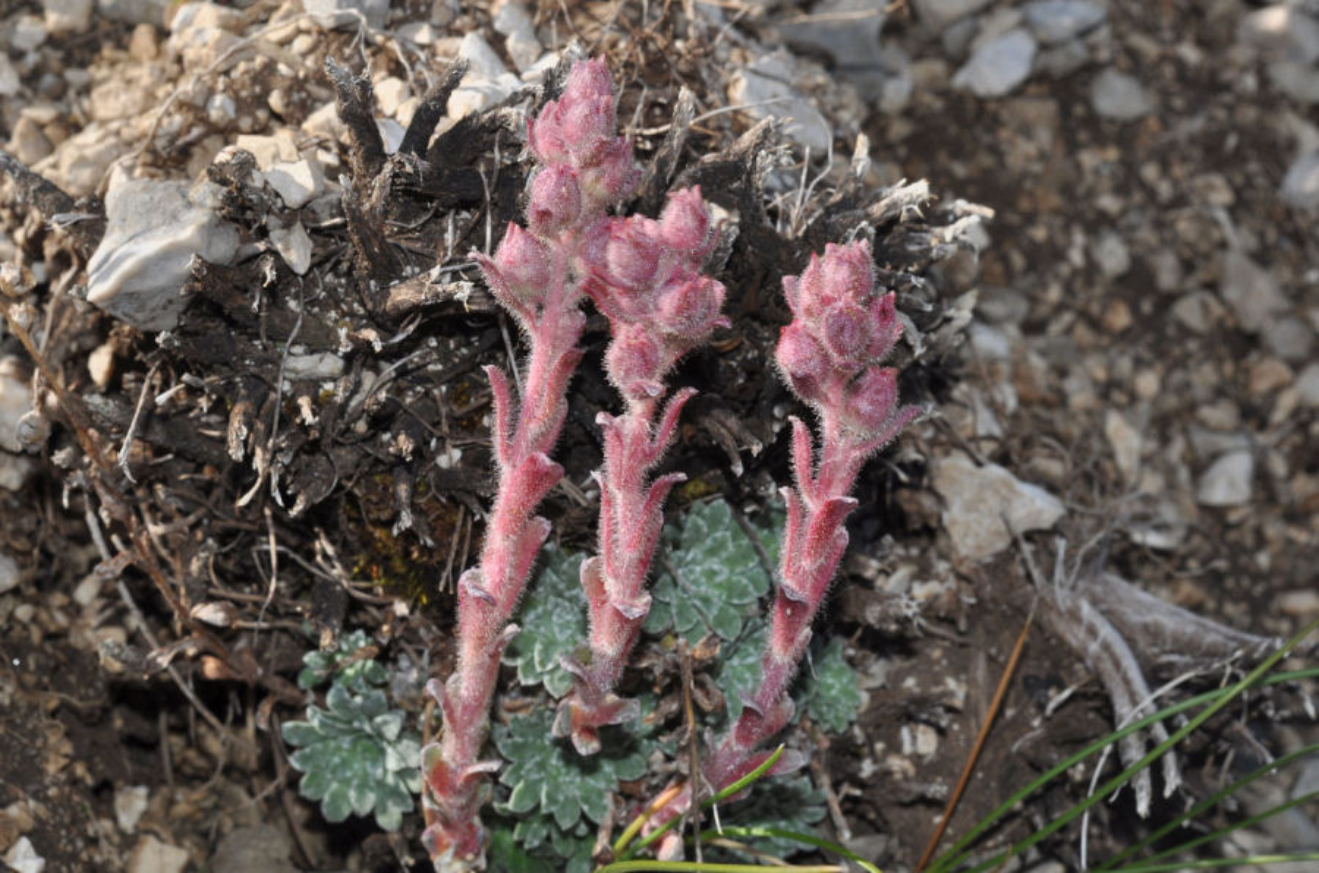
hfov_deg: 22.7
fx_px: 3290
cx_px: 660
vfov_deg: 15.1
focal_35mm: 90
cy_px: 436
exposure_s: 1/125
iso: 200
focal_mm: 60
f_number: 18
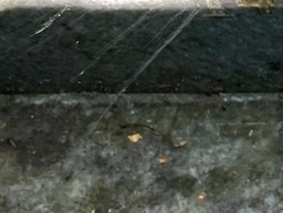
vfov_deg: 10.7
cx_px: 675
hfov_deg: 11.9
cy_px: -92
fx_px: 1104
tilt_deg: -42.8
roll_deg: +6.8
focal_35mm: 135
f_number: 1.6
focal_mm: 4.2
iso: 32
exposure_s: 1/121
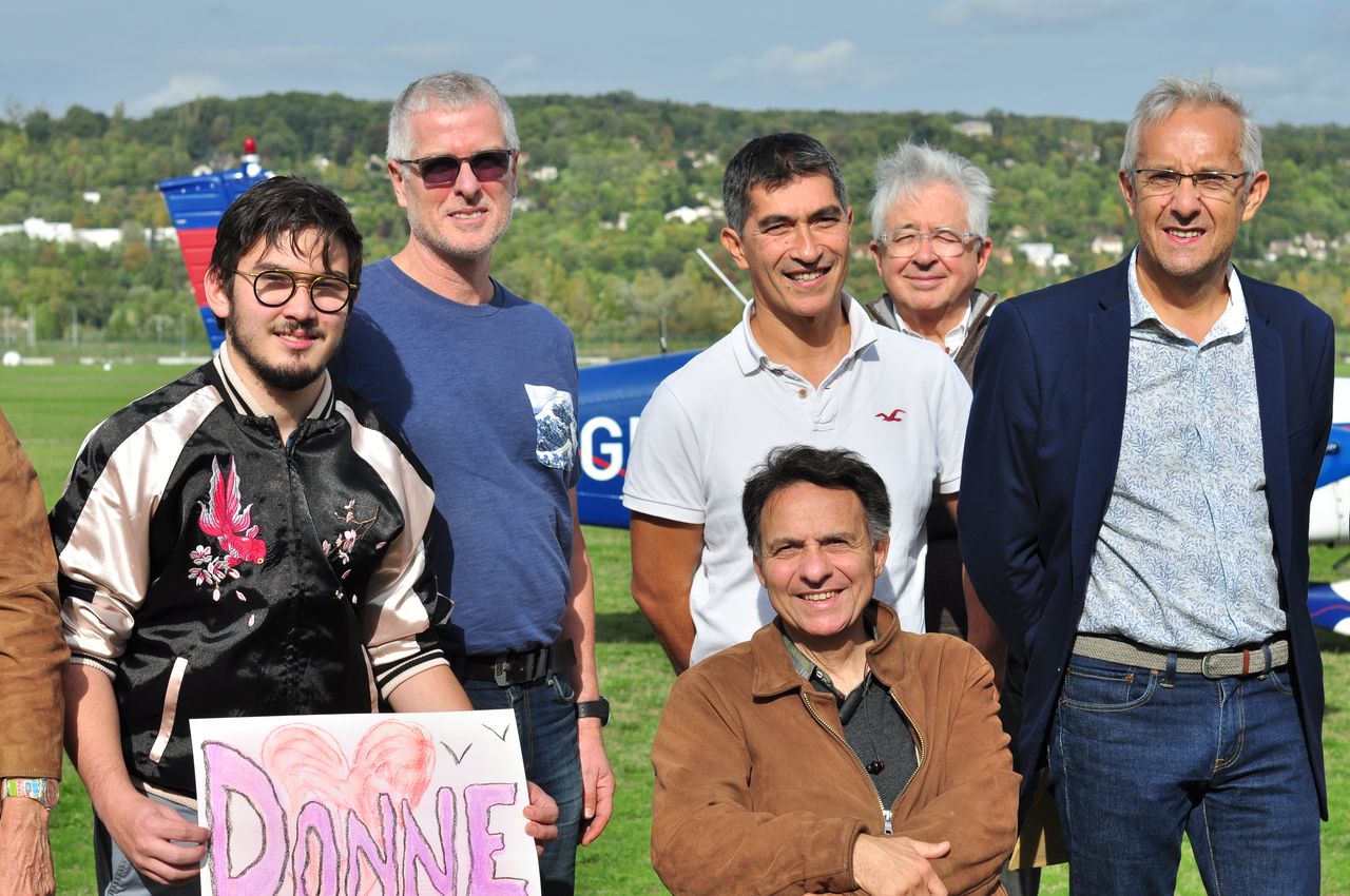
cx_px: 675
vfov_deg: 18.1
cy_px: 448
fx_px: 2809
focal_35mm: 75
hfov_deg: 27.0
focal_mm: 50
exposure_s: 1/1250
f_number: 7.1
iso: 200
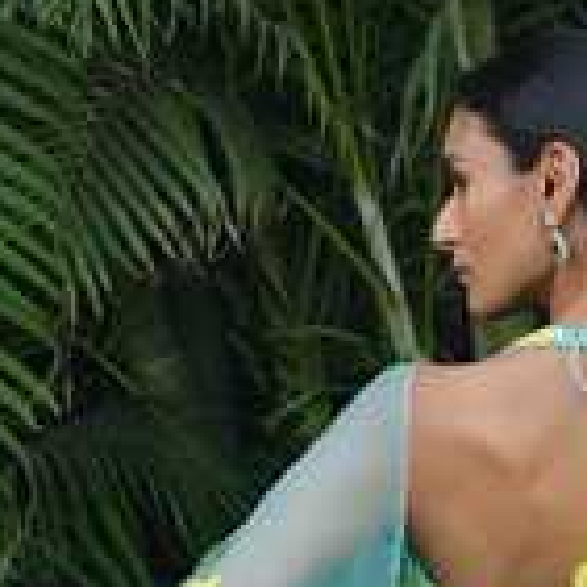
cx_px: 483
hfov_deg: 10.8
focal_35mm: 161
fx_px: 3089
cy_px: 1051
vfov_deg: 10.2
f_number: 4
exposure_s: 1/250
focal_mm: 34.2
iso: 500
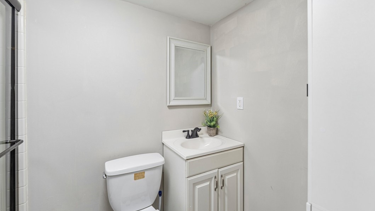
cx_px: 187
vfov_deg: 70.5
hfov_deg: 103.0
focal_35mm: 15
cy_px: 98
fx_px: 149
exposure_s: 1/50
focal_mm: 14
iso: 200
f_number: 2.8
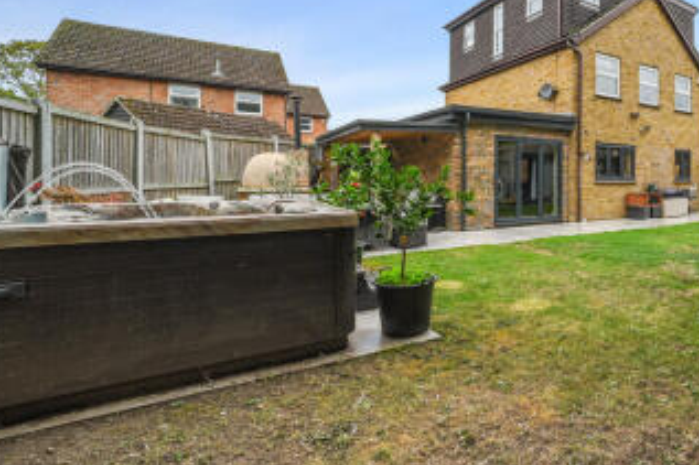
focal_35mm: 21
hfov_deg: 76.2
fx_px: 408
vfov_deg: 58.8
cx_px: 512
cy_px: 180
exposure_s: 1/13
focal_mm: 14
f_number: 13
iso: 400
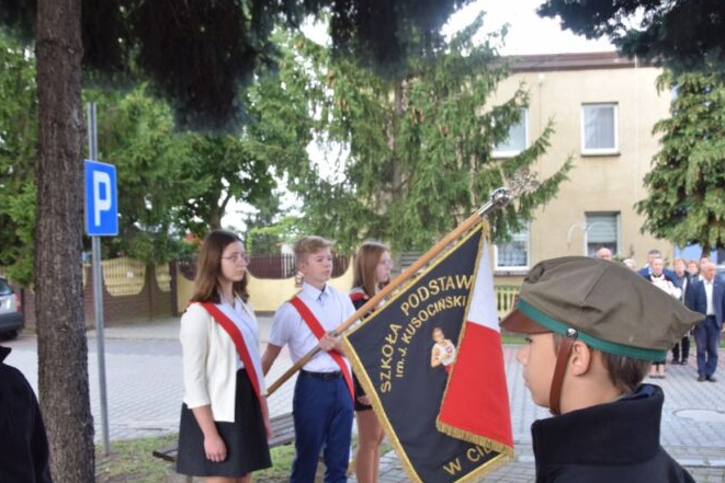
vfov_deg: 36.3
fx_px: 737
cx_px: 356
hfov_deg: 52.4
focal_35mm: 37
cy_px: 267
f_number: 6.3
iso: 400
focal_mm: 21
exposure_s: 1/160
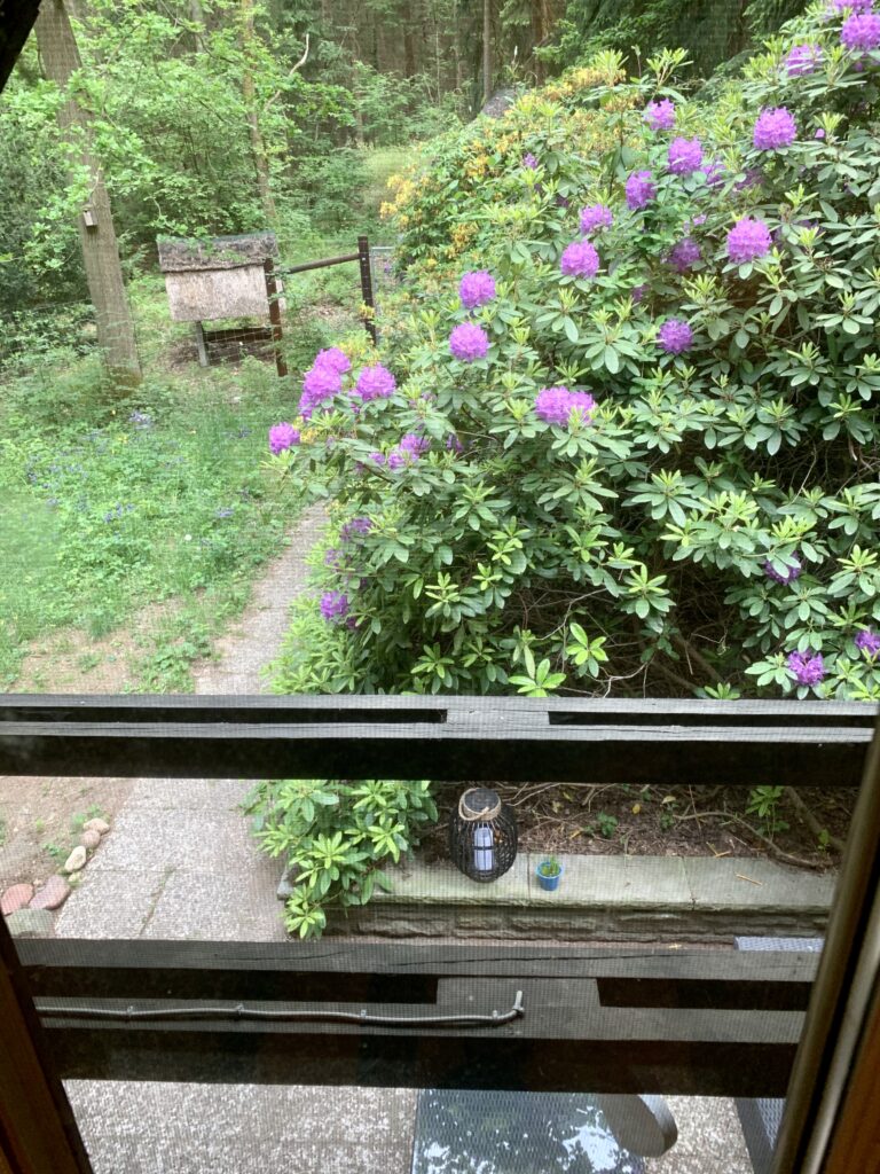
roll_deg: +1.5
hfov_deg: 53.1
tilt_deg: -25.8
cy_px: 587
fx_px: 881
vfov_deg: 67.3
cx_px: 440
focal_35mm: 26
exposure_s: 1/83
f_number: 1.8
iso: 100
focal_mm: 4.25
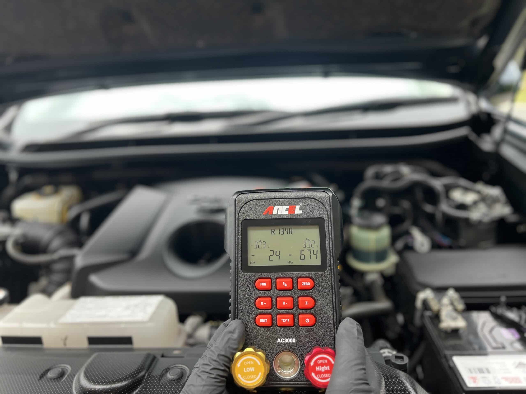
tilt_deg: -19.8
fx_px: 395
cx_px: 263
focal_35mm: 26
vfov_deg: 53.1
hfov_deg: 67.3
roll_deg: +4.3
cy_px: 197
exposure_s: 1/203
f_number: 1.6
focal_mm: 5.1
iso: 40
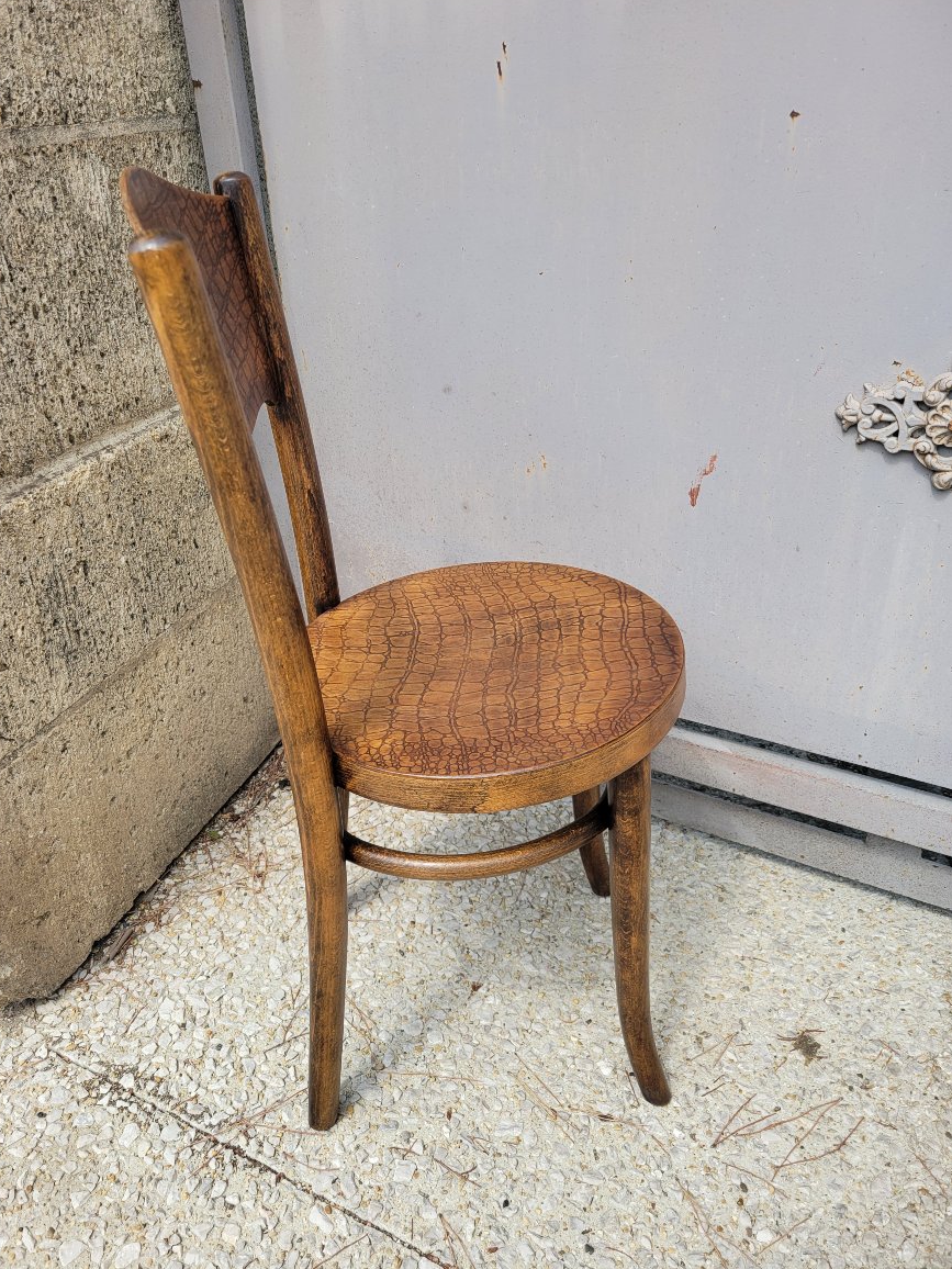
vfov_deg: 65.3
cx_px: 460
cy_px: 611
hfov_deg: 51.3
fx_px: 990
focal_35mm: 27
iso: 40
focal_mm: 5.4
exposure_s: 1/1151
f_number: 1.8
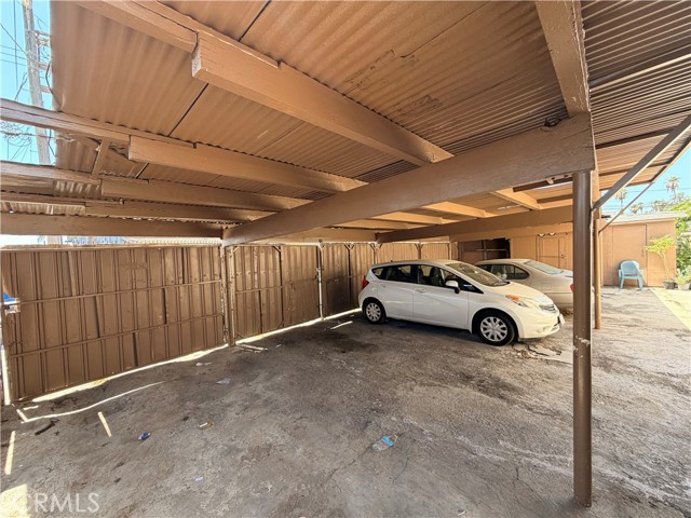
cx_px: 346
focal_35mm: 14
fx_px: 279
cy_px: 259
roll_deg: +2.5
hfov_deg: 102.1
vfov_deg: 85.7
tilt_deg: -1.9
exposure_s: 1/121
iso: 100
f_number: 2.2
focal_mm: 2.22
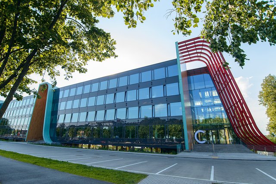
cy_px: 92
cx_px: 138
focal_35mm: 16
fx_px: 123
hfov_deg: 96.8
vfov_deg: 73.7
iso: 400
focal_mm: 16
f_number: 8
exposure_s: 1/800
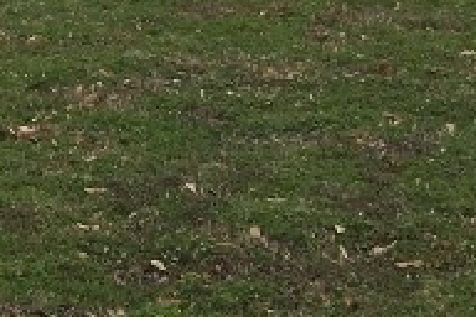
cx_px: -203
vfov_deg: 8.0
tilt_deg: +4.0
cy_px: -369
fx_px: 2129
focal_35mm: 161
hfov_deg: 12.2
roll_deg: -0.7
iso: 25
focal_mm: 4.15
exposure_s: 1/1304
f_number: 2.2
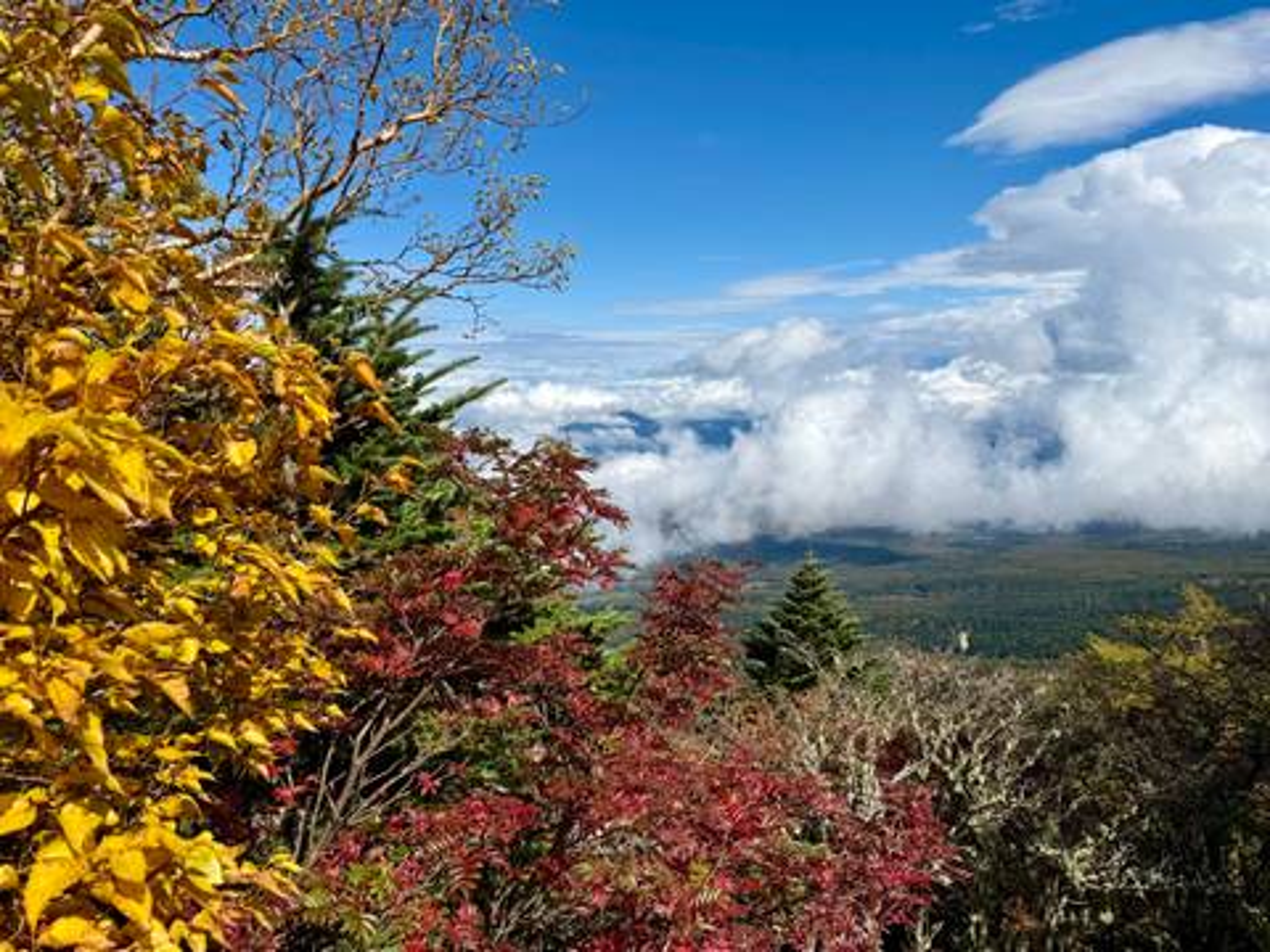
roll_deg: +0.0
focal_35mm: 24
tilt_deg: -7.4
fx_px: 881
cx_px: 635
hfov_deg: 71.6
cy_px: 476
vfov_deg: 56.8
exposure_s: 1/9091
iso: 80
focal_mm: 6.76
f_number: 1.78
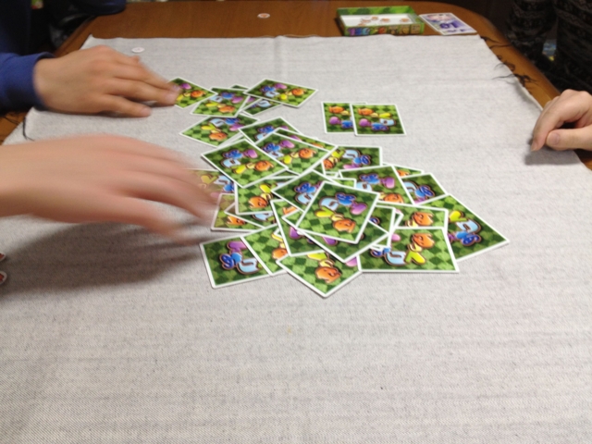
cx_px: 296
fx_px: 599
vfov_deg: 40.7
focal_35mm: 35
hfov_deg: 52.6
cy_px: 222
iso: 100
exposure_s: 1/20
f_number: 2.4
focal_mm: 4.28
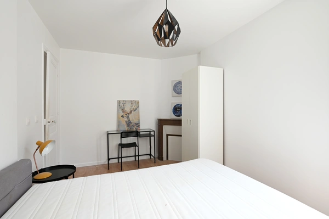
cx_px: 164
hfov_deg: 96.8
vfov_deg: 73.6
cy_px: 110
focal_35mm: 16
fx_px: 146
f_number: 11
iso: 200
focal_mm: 16
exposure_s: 1/6
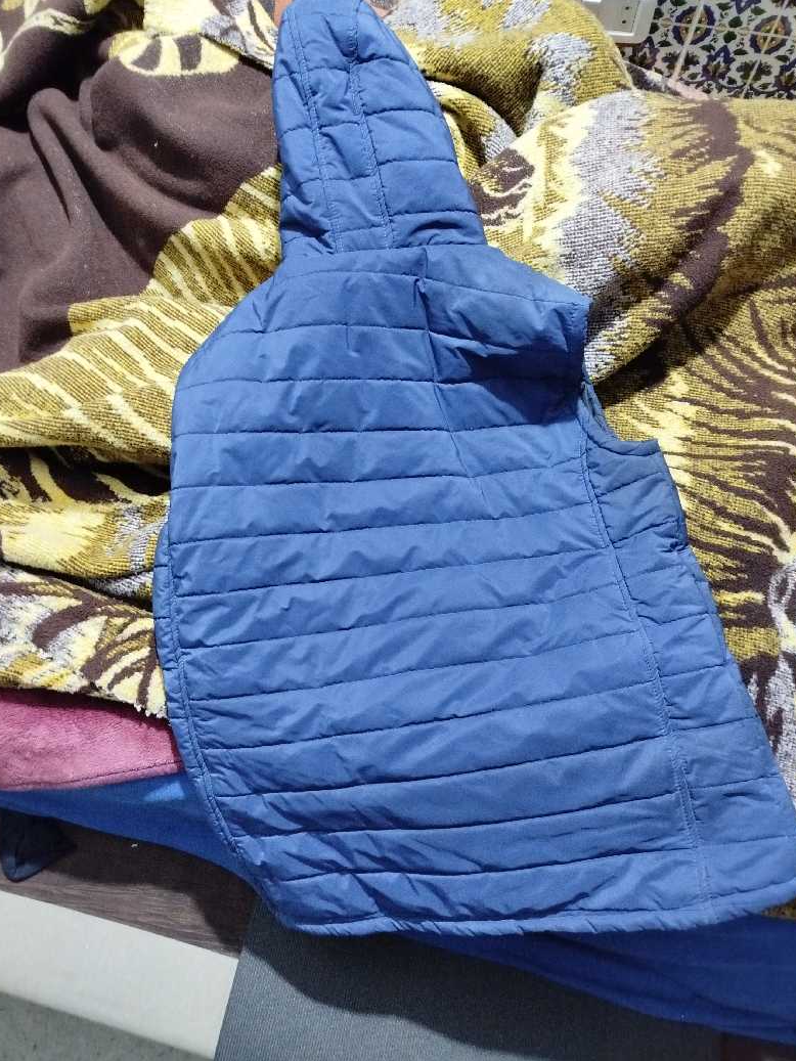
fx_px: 766
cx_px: 390
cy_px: 519
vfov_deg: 69.4
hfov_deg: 54.9
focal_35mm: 25
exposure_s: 1/17
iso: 1600
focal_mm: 5.31
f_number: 1.7
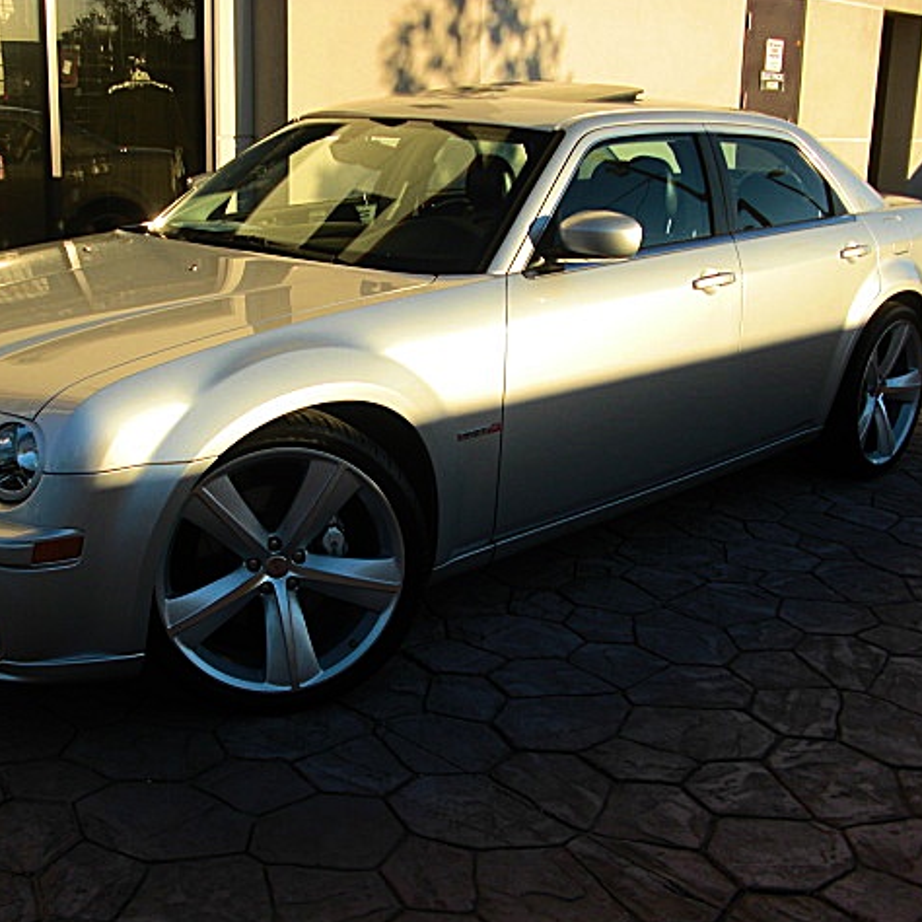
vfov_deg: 39.2
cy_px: 461
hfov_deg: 39.0
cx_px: 354
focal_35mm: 43
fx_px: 1296
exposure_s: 1/640
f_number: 2.8
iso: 50
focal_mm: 6.3
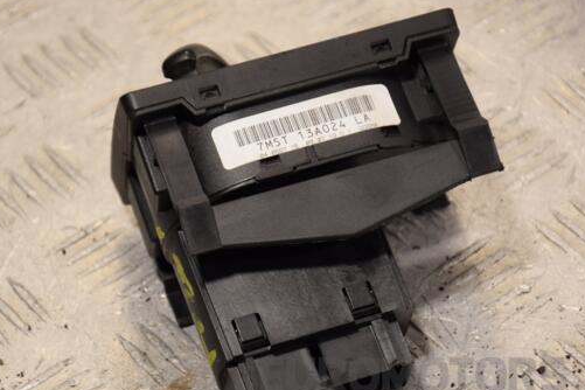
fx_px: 2860
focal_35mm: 176
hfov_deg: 11.7
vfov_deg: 7.8
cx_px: 238
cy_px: 220
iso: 400
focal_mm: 98
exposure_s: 1/125
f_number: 5.6
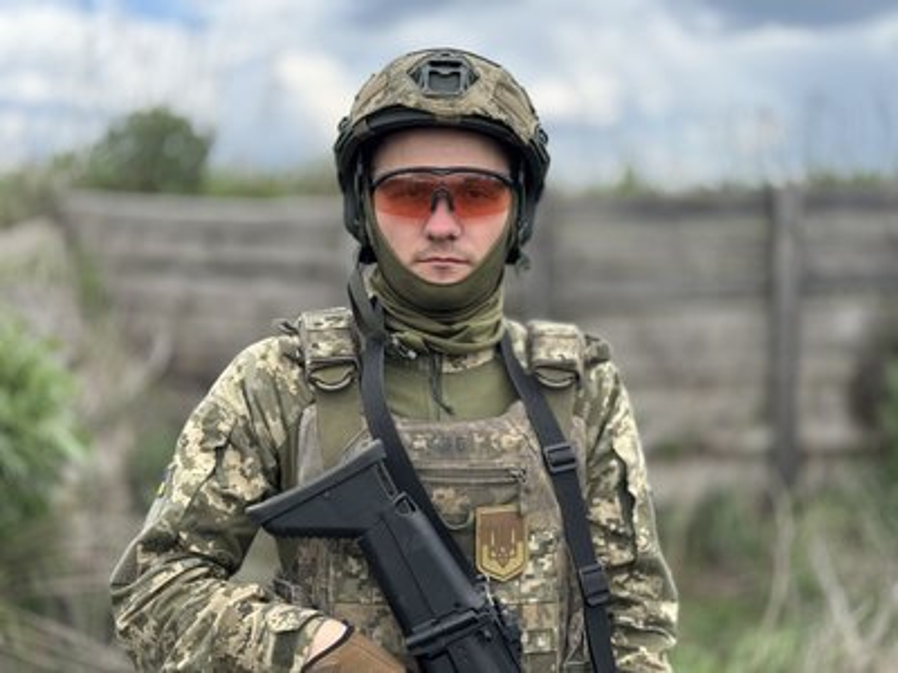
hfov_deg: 39.7
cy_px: 336
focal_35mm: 48
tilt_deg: -4.3
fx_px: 1245
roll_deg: +2.1
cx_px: 449
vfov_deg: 30.3
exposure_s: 1/1339
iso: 64
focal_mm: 6.76
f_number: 1.78
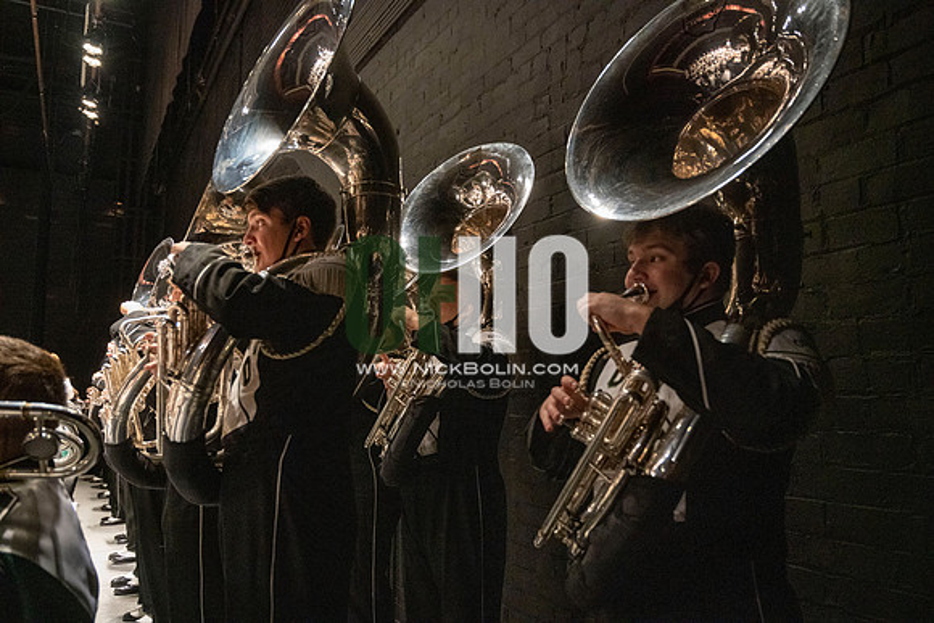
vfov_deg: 48.0
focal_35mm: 27
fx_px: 701
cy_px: 312
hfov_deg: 67.4
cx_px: 467
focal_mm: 27
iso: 6400
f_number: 4
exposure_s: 1/200
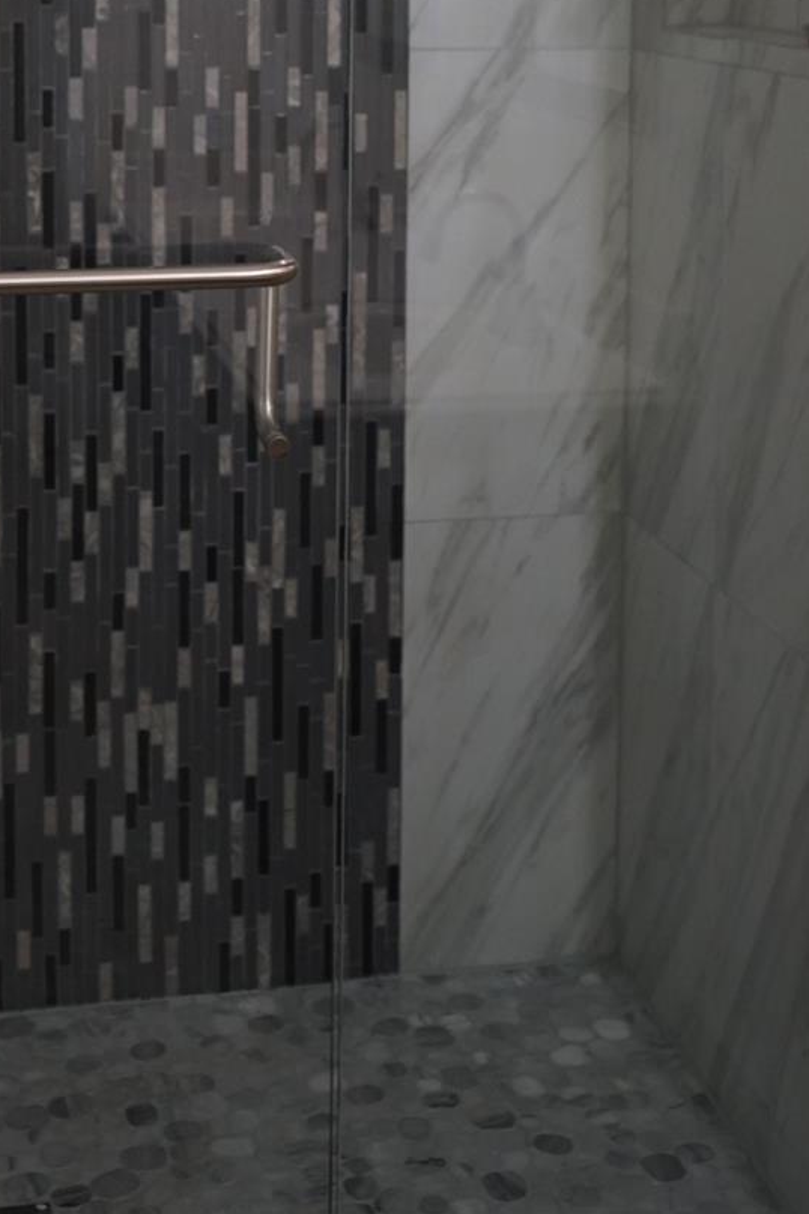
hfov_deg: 22.8
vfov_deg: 31.9
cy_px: 62
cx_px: 224
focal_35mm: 59
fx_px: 1989
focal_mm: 31
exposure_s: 1/60
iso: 1250
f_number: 5.6
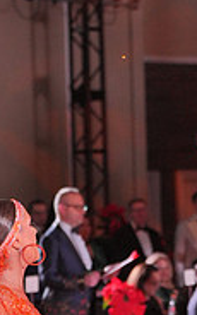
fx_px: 2895
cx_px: 109
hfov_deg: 3.9
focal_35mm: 337
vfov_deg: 6.2
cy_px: 395
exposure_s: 1/400
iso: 1250
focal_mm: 70
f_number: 2.8
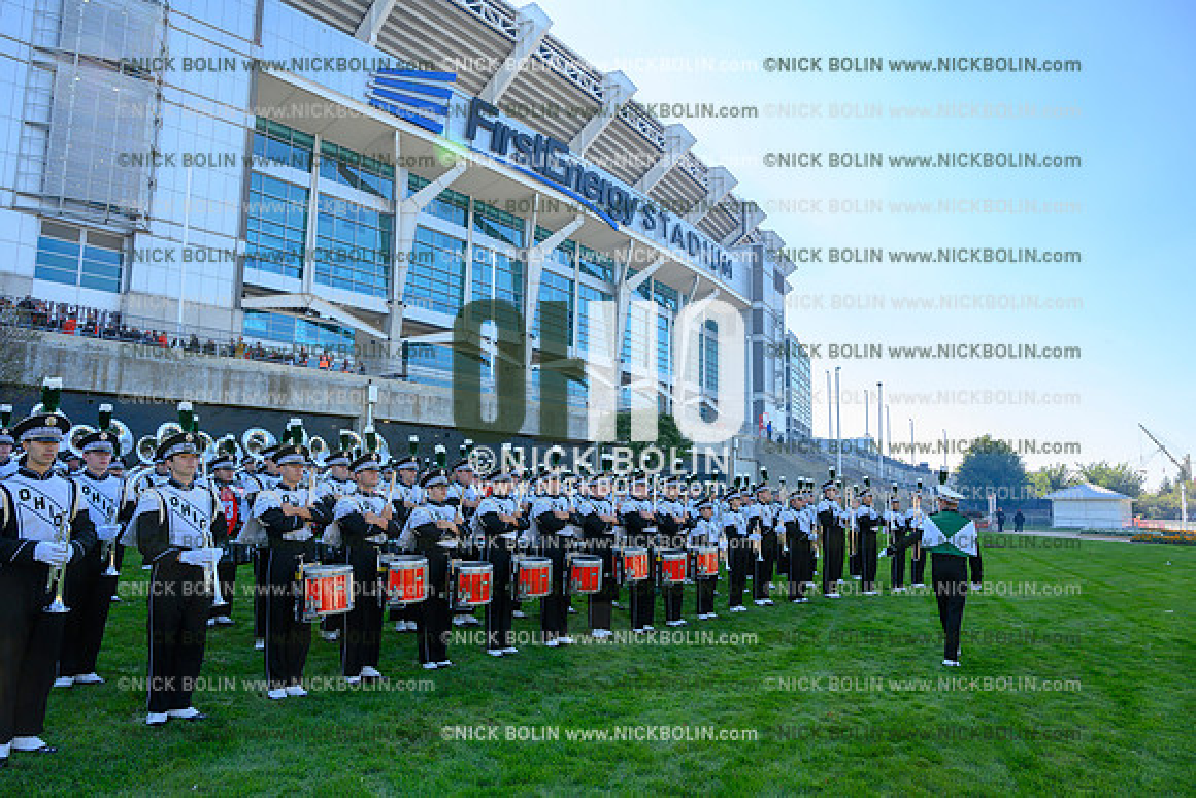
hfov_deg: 73.7
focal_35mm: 24
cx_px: 598
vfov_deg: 53.2
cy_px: 399
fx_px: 797
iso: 800
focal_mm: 24
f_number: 8
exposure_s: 1/640
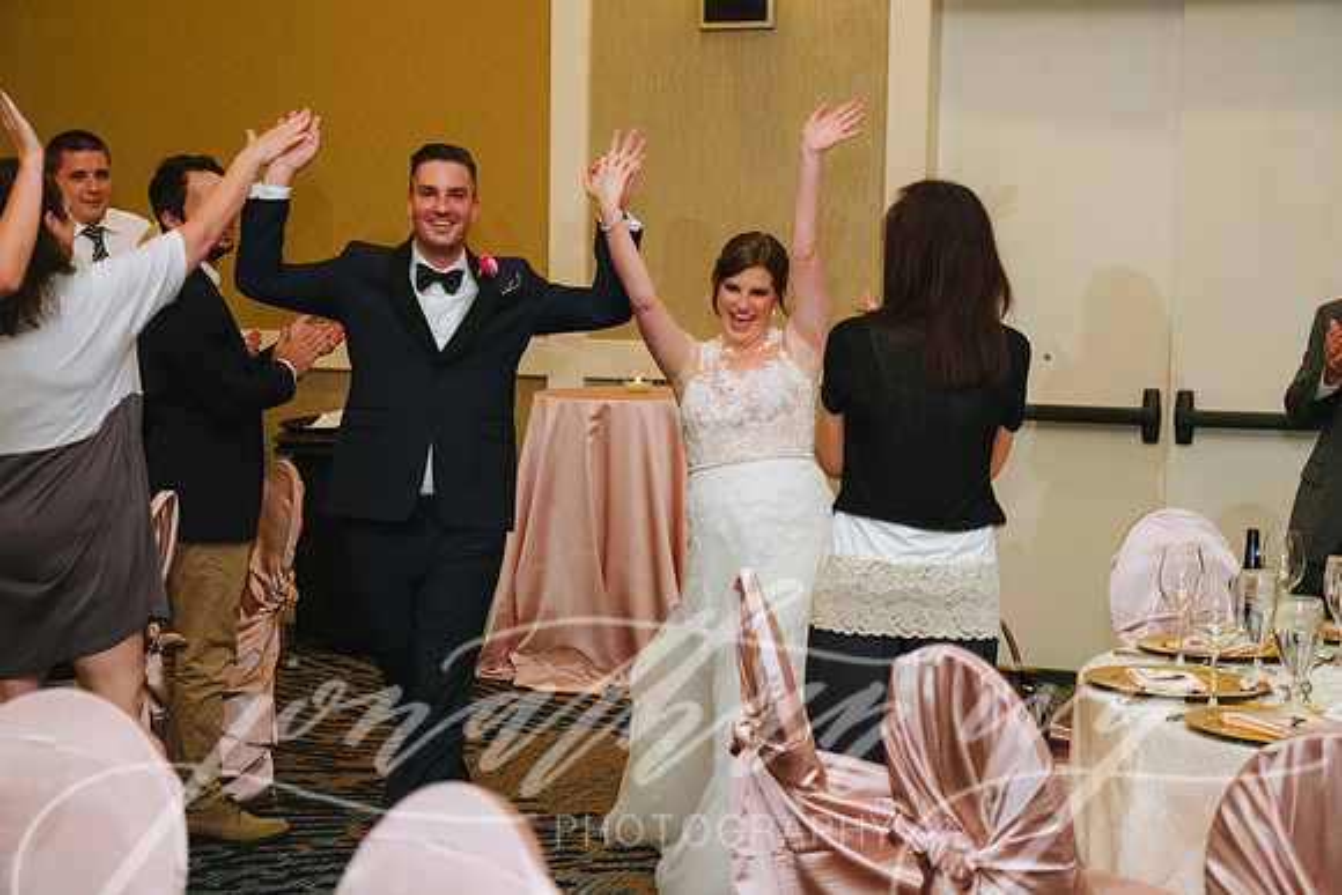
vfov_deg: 21.9
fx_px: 2312
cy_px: 448
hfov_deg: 32.4
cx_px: 671
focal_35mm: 62
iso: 1000
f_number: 2.8
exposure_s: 1/160
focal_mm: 62
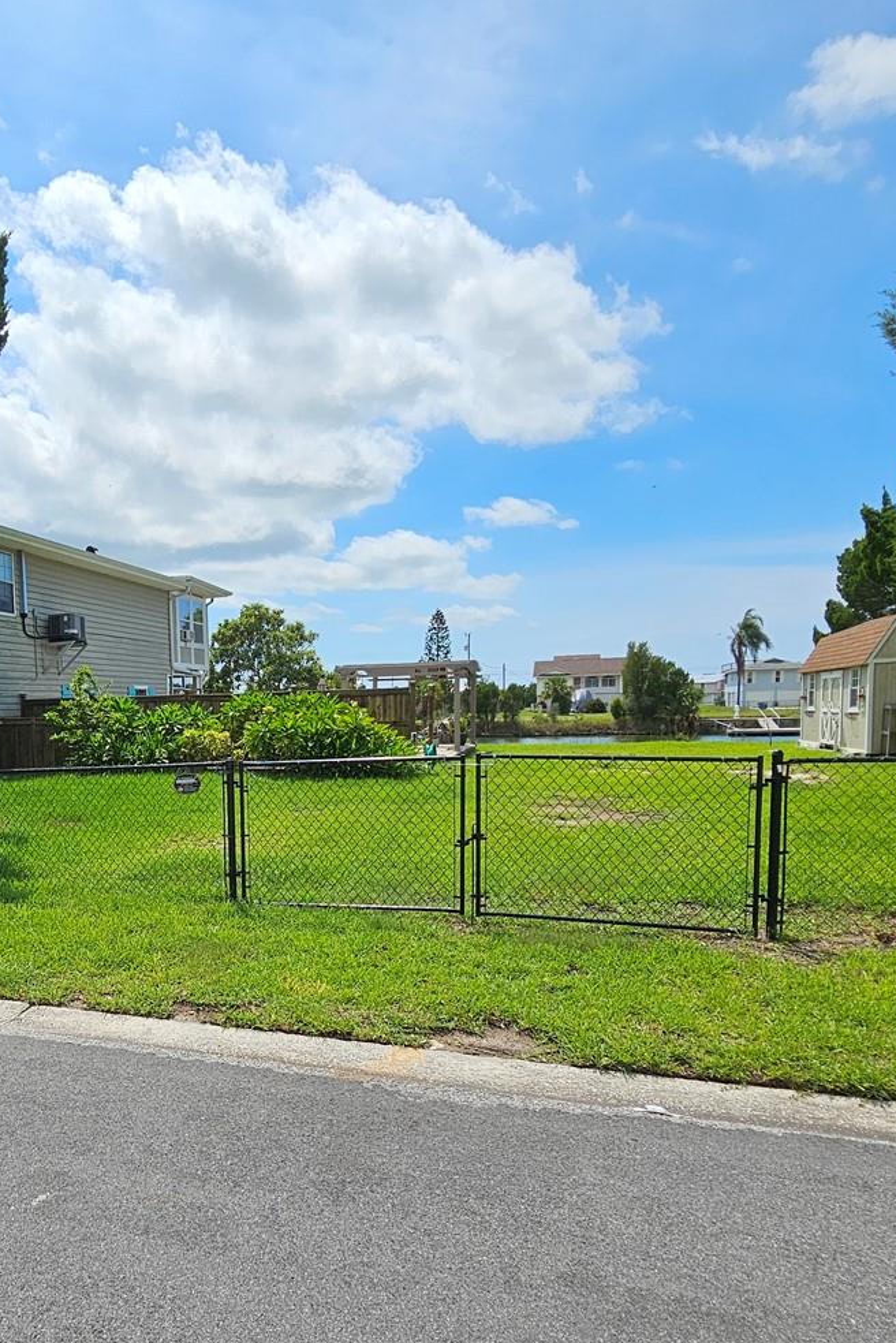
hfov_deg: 53.6
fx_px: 821
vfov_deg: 77.8
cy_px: 794
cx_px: 186
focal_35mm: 22
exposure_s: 1/4420
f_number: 2.2
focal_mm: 2.2
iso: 50
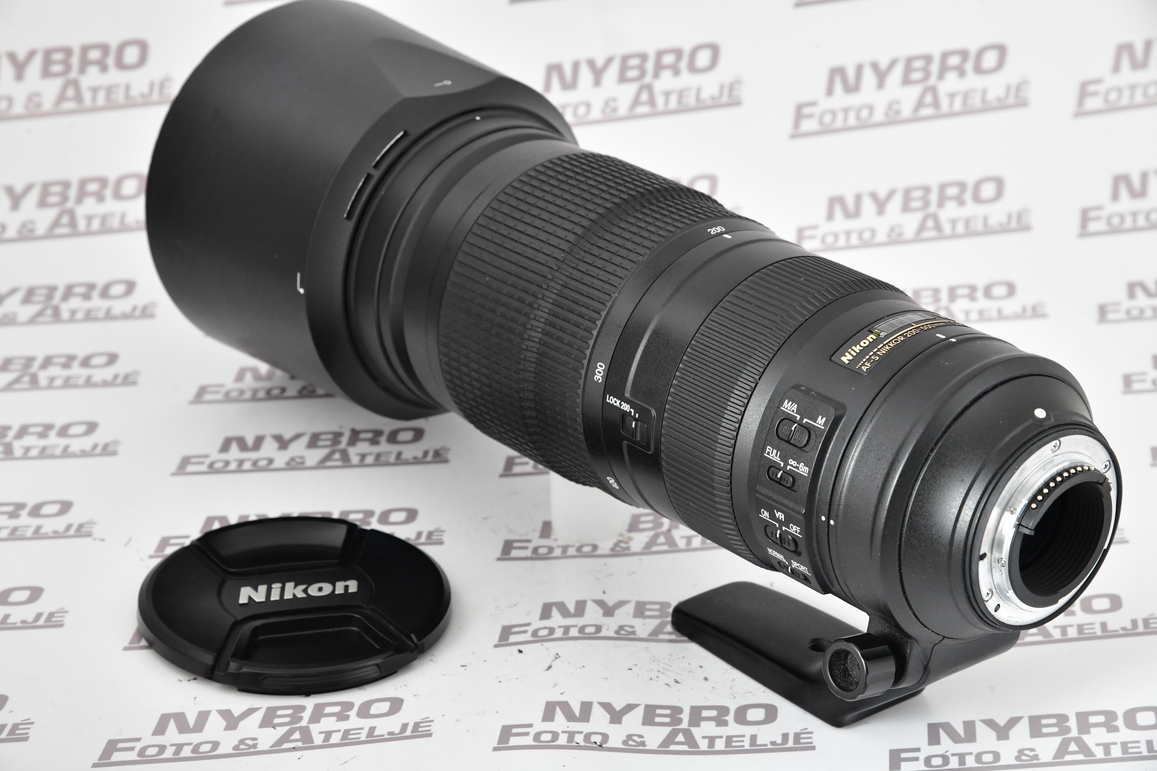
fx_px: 3053
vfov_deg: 14.4
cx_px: 578
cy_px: 386
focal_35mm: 95
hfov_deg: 21.5
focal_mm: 95
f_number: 11
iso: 2500
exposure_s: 1/200
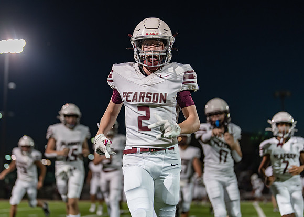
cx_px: 137
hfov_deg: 31.7
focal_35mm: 62
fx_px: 535
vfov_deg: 22.9
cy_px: 101
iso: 800
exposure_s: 1/1000
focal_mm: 50
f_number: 1.2
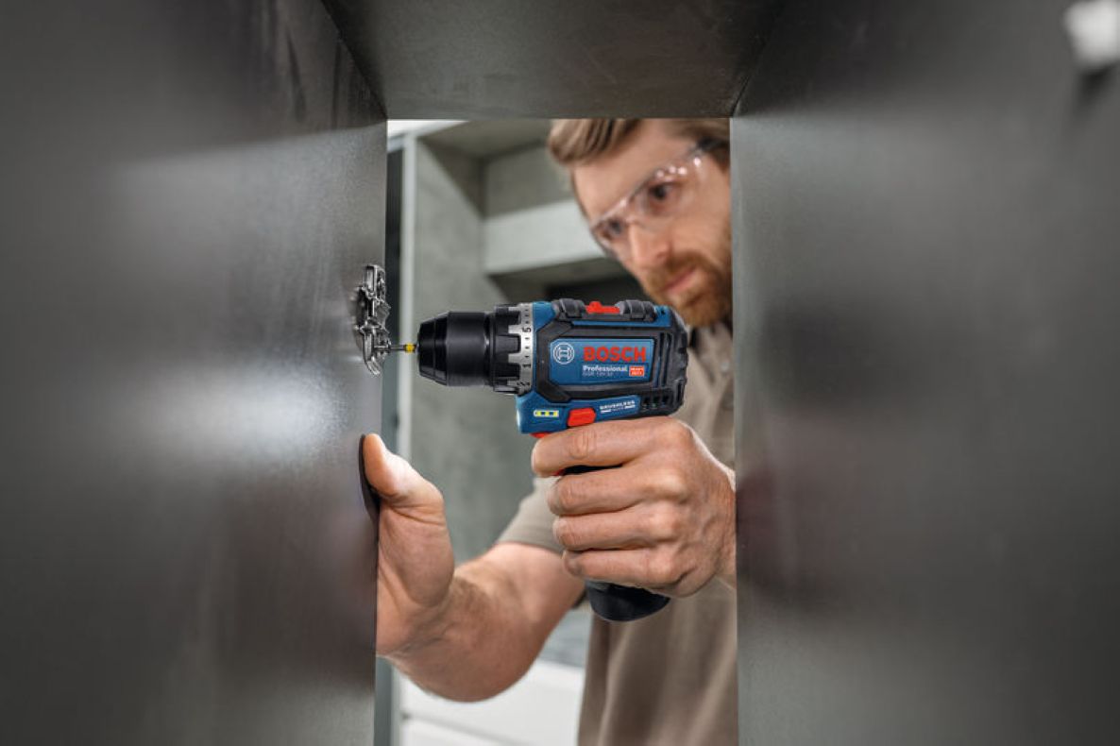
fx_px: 949
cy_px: 373
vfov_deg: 42.9
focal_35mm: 30
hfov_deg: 61.1
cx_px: 560
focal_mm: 30.5
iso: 800
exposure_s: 1/30
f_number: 4
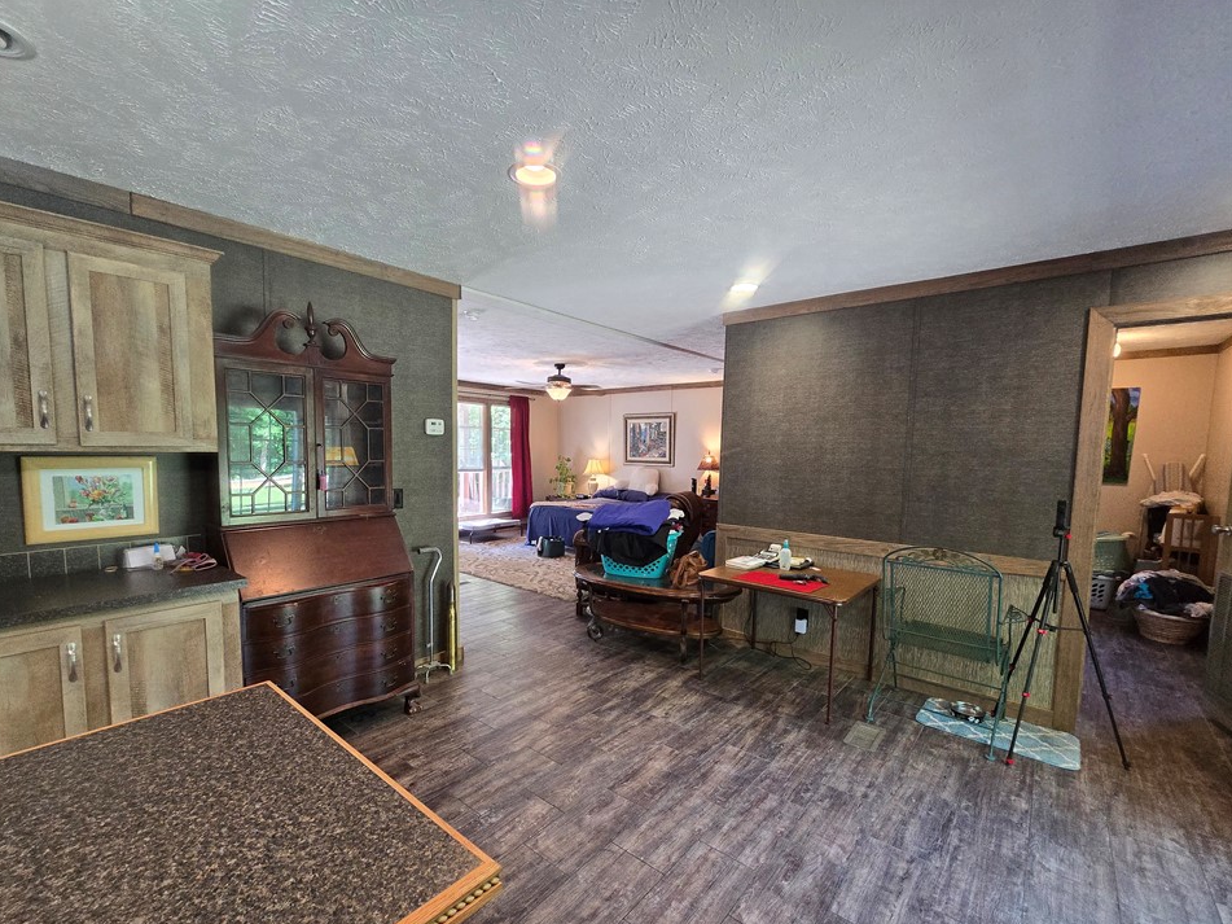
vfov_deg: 85.5
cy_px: 494
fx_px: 498
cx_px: 574
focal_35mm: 14
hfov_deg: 101.9
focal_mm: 2.2
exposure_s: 1/60
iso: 400
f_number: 2.2
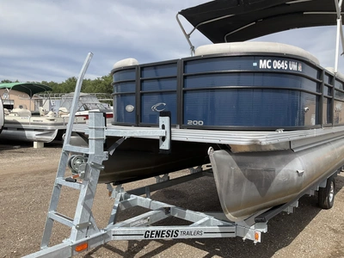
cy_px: 129
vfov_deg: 48.2
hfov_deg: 61.7
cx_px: 172
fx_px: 288
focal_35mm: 29
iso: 25
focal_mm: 3
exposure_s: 1/1730
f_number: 1.8
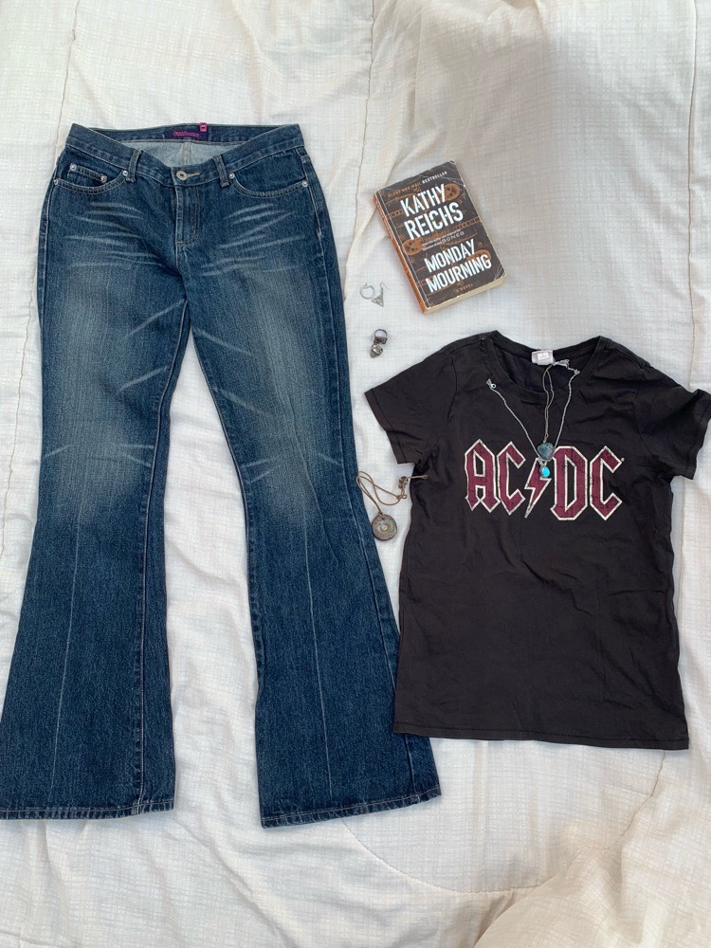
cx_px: 356
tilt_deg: -80.5
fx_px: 712
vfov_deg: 67.3
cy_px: 474
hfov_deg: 53.1
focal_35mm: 26
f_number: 1.8
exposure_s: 1/142
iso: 25
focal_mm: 4.25
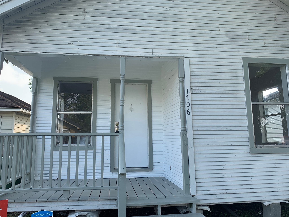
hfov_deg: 67.3
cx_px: 144
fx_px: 217
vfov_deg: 53.1
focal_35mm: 26
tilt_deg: +5.9
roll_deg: -0.3
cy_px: 108
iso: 25
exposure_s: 1/444
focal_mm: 4.25
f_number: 1.8
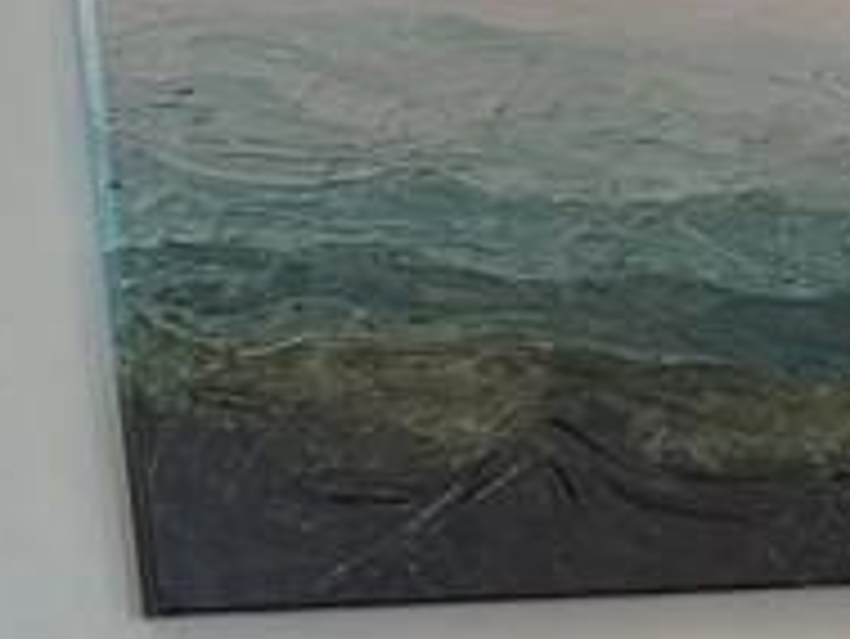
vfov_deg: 9.9
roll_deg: +3.8
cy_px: 1224
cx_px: 985
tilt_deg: -8.4
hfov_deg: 13.6
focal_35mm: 141
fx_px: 3464
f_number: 1.6
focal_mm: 4.2
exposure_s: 1/120
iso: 100
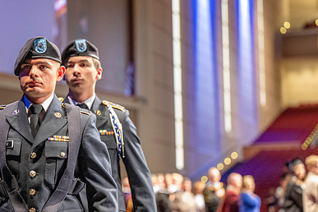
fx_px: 1113
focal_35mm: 126
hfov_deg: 16.3
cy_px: 146
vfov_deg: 10.9
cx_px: 141
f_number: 2.8
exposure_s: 1/50
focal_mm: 84
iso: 4000
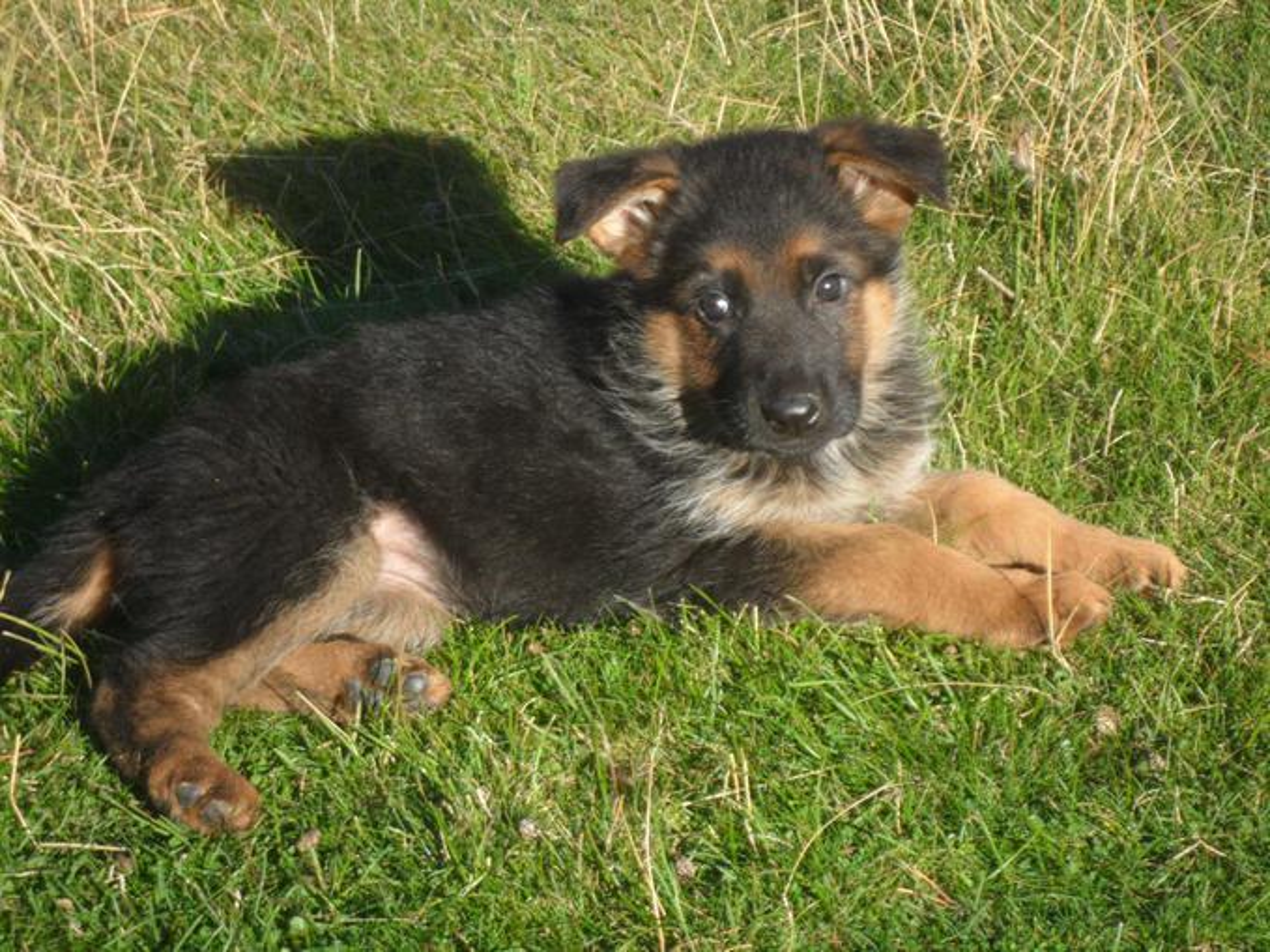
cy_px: 476
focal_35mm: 135
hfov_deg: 14.6
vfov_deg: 11.0
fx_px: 4952
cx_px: 635
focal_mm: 24.5
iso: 80
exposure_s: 1/180
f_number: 5.9
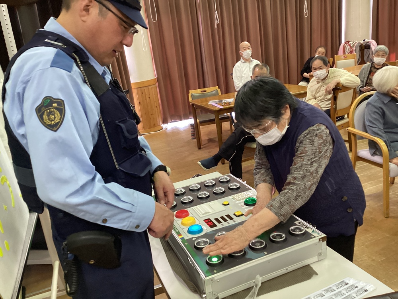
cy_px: 150
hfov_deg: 58.4
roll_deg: +6.5
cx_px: 199
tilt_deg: -16.7
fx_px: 356
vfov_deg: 45.4
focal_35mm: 31
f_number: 2.4
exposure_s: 1/40
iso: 320
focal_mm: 3.3
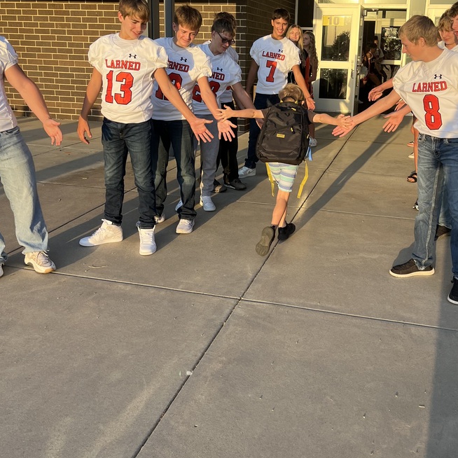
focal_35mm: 36
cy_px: 186
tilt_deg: -12.0
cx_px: 263
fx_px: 539
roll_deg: +0.2
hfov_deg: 45.9
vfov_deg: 45.8
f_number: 1.6
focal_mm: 5.1
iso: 50
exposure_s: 1/718
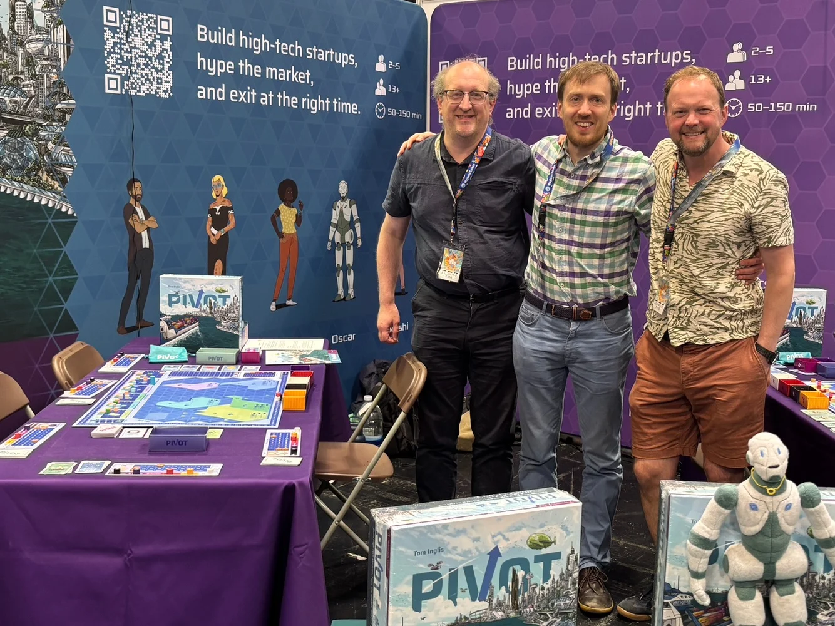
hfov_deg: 67.3
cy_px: 313
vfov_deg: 53.0
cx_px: 418
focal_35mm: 26
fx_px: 627
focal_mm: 5.96
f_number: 1.6
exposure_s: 1/50
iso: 125
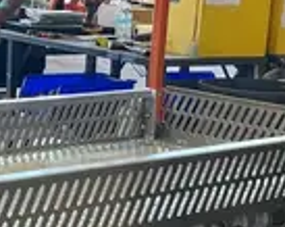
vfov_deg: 11.3
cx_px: 4
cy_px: 193
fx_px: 1145
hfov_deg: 14.0
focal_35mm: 136
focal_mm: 5.1
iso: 80
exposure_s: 1/121
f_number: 1.6
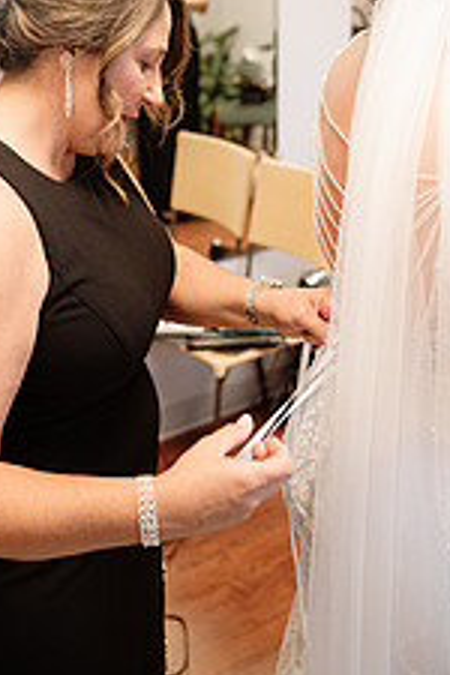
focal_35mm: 48
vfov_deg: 38.7
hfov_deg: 28.0
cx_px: 189
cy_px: 87
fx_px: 900
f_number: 2.2
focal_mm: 24
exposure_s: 1/320
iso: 1250
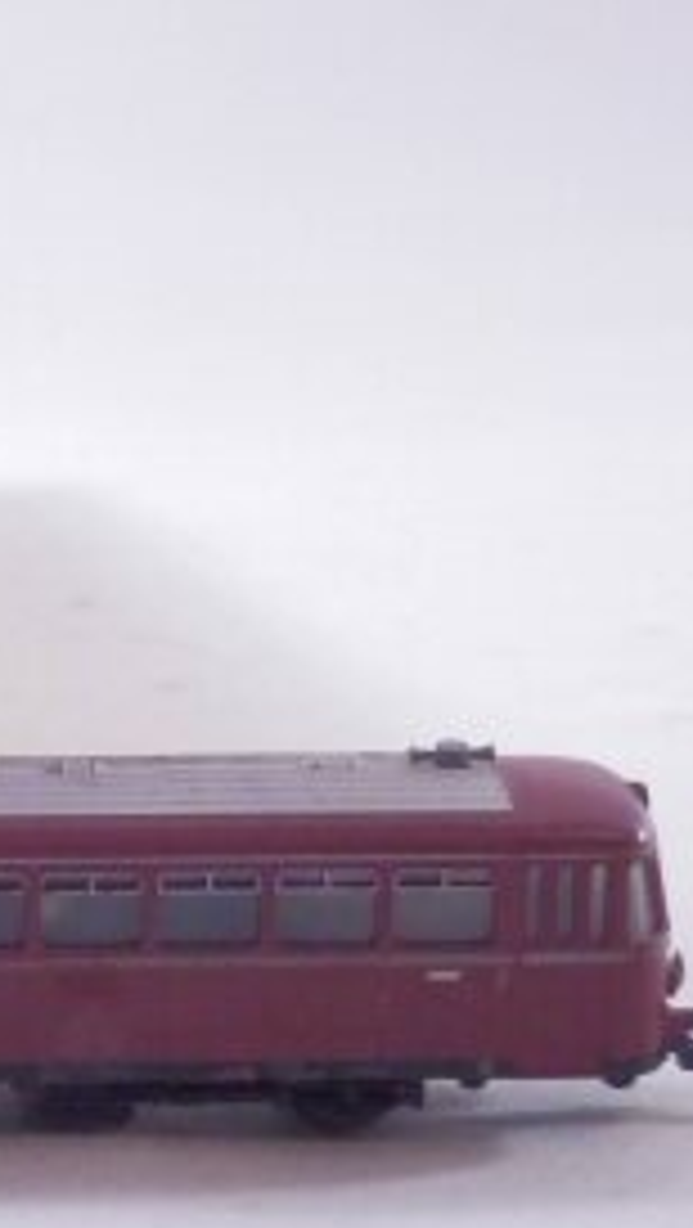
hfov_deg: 7.5
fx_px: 5150
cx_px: -549
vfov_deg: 13.6
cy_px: 720
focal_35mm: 158
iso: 1250
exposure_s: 1/160
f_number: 4.4
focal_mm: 11.9
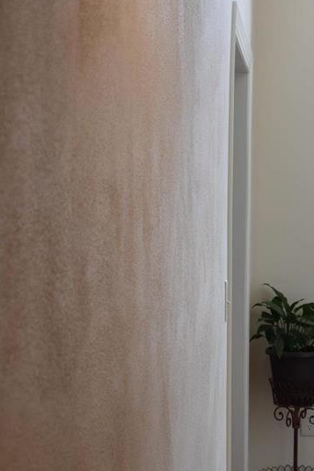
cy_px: 367
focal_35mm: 94
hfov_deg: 14.2
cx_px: 343
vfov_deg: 21.5
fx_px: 1231
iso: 400
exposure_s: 1/125
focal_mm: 28
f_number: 5.6
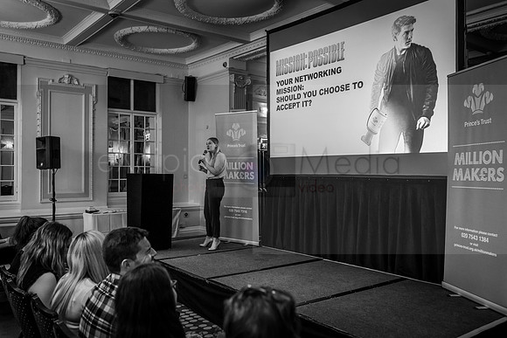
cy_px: 169
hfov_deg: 61.5
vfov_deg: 43.3
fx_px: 426
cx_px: 244
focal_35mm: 30
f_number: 2.8
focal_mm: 28
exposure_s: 1/60
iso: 1250
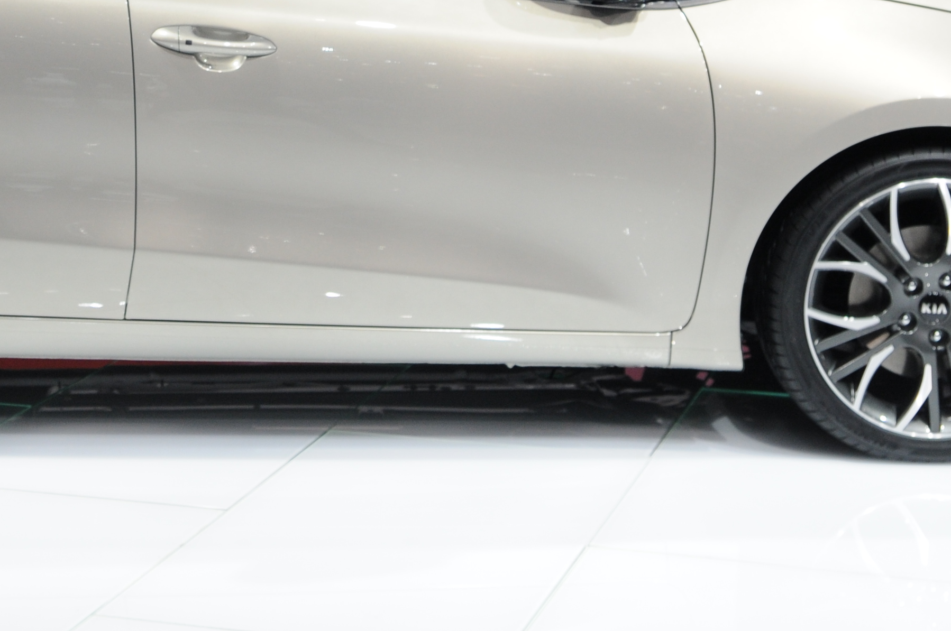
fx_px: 2454
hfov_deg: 21.7
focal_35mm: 93
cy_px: -20
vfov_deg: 14.4
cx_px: 234
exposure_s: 1/180
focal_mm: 26
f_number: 6.7
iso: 400
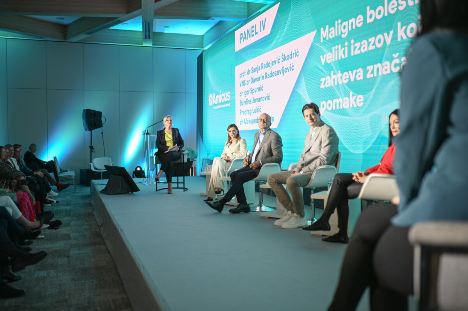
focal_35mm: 35
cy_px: 156
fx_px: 455
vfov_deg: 37.8
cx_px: 234
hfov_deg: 54.5
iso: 400
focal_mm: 35
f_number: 1.4
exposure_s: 1/250
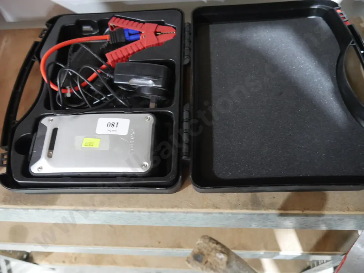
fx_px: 315
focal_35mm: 30
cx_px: 182
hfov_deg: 60.0
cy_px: 136
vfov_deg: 46.8
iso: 3200
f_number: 3.6
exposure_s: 1/40
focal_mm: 15
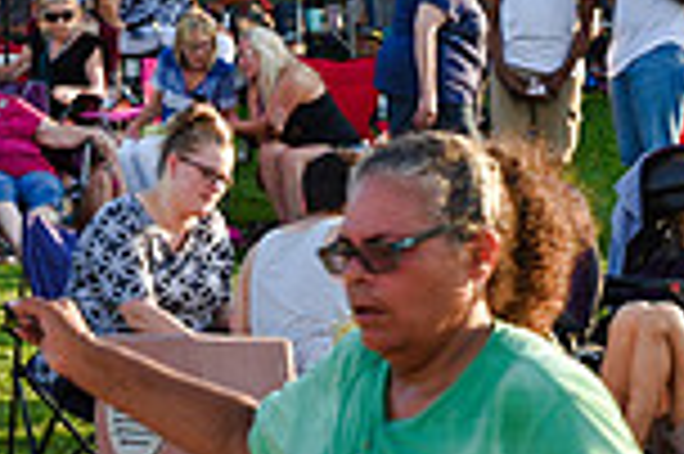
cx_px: 616
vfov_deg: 5.7
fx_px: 4498
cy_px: 712
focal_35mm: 237
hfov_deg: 8.7
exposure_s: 1/160
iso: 200
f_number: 6.3
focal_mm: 62
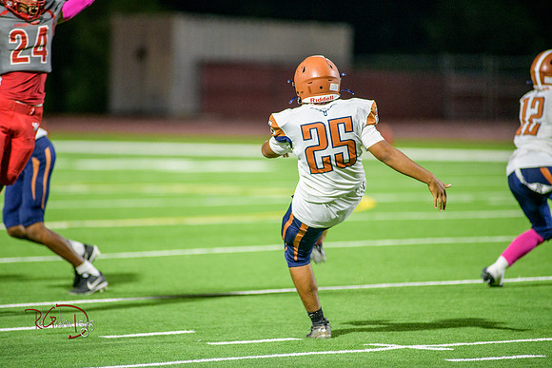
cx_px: 276
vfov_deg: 4.6
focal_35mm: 300
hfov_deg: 6.9
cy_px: 184
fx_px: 4601
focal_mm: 300
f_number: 2.8
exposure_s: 1/500
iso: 2000
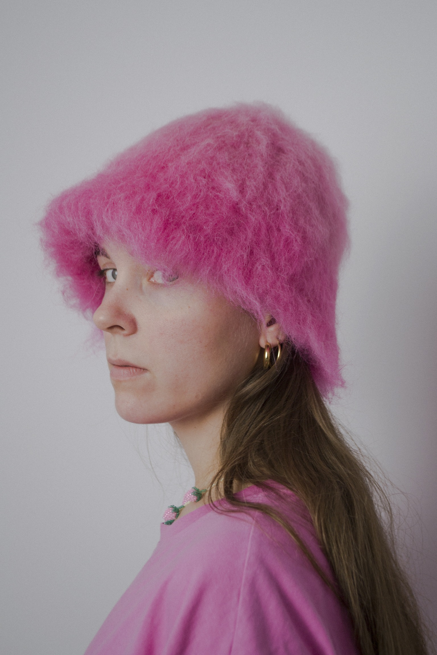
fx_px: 1038
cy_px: 328
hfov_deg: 23.8
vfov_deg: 35.1
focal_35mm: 57
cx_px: 218
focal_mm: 38
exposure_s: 1/40
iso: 140
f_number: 5
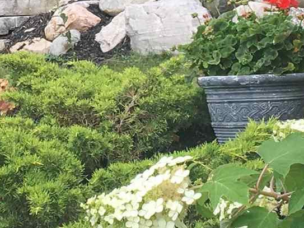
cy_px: -2
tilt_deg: +4.2
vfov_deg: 9.0
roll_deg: -1.6
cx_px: 32
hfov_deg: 12.0
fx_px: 1440
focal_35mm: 164
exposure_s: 1/519
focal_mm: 4.15
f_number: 2.2
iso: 25
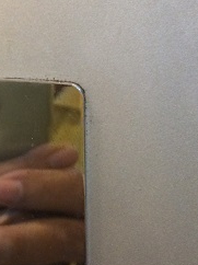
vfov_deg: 27.1
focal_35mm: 72
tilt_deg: -15.9
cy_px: 135
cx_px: -30
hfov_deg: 19.4
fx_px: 550
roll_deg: +5.9
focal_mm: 4.15
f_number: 2.2
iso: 250
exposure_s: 1/33
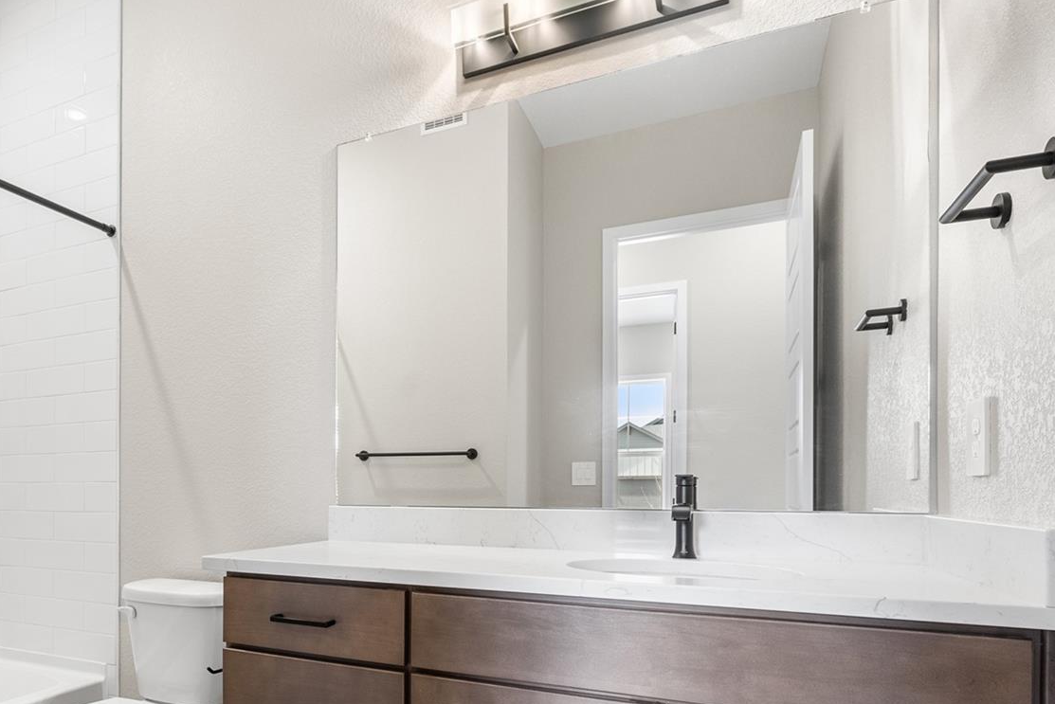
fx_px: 674
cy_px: 486
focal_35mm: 23
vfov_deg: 53.7
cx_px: 374
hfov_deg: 74.3
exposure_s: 1/100
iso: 200
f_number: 8
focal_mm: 16
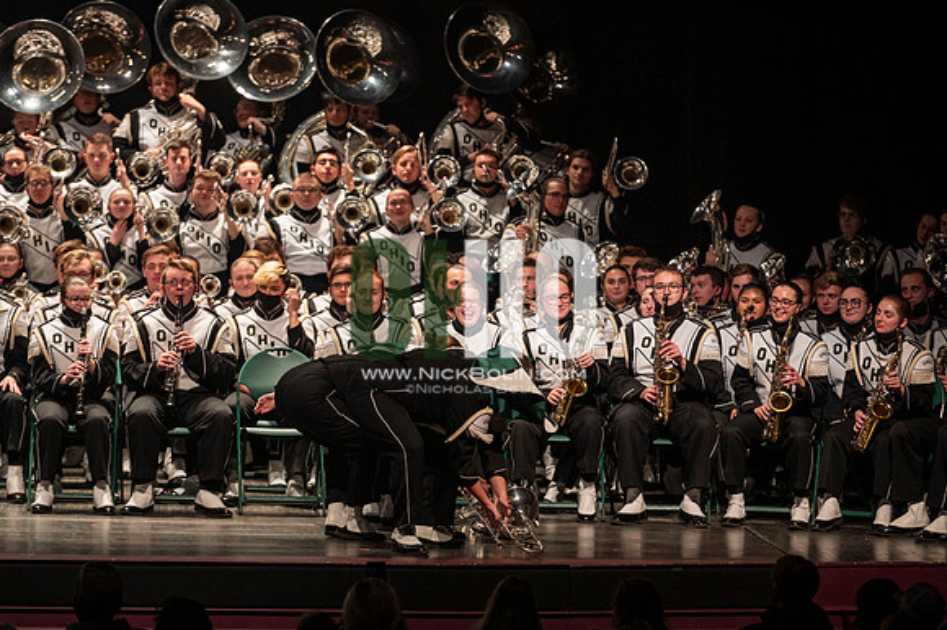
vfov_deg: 6.9
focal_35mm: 200
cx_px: 474
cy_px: 315
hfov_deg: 10.3
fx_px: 5258
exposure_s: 1/500
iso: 1250
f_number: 3.5
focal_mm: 200
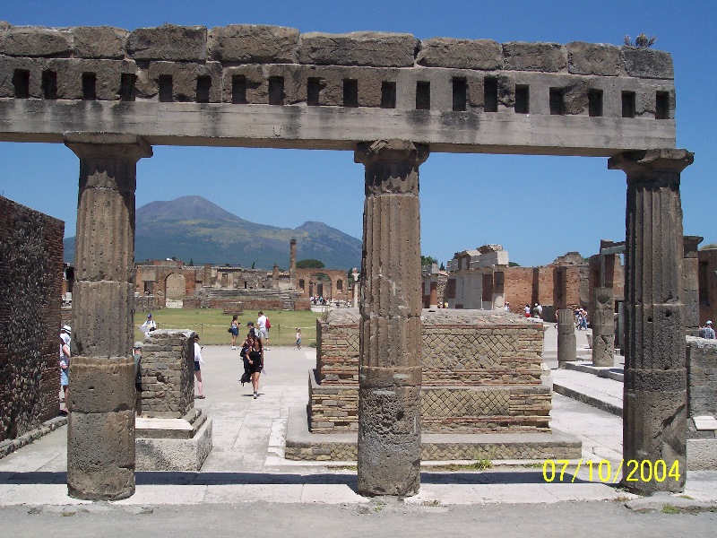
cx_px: 358
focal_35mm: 38
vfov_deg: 37.7
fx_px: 787
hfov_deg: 49.0
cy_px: 269
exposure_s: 1/1000
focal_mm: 8
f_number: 4.8
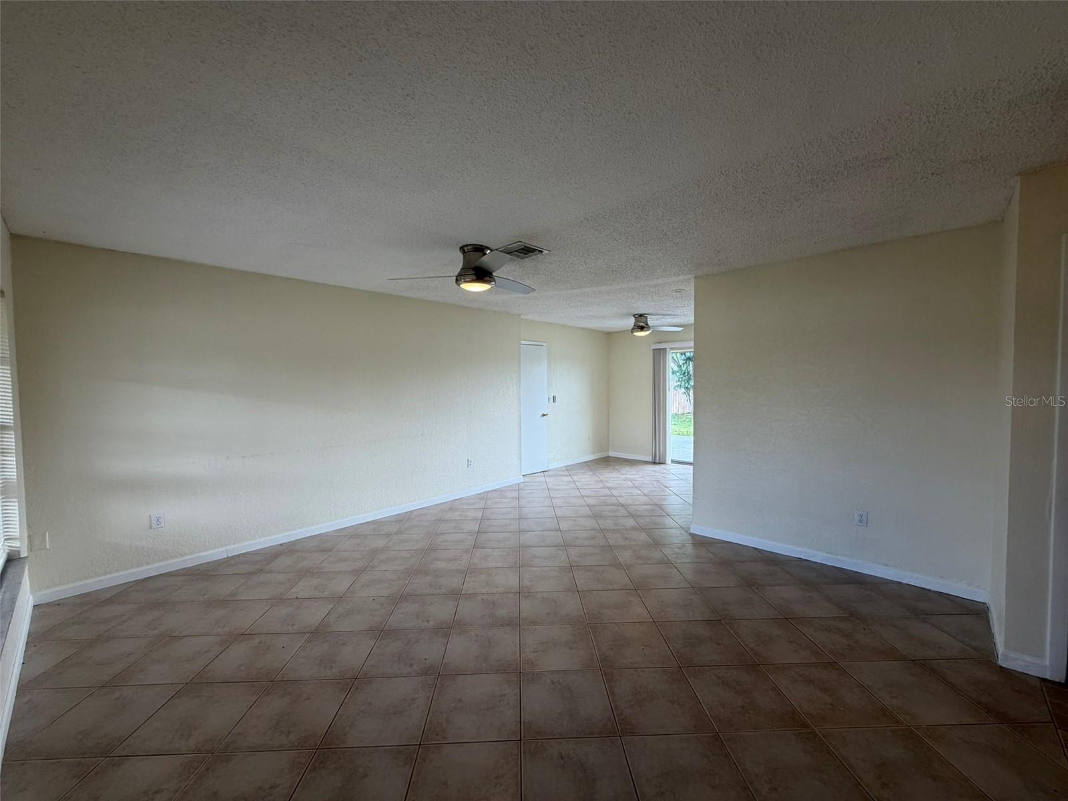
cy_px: 400
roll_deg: +1.0
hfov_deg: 102.1
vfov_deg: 85.7
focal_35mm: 14
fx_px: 432
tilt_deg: -2.2
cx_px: 534
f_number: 2.2
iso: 100
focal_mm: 2.22
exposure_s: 1/120
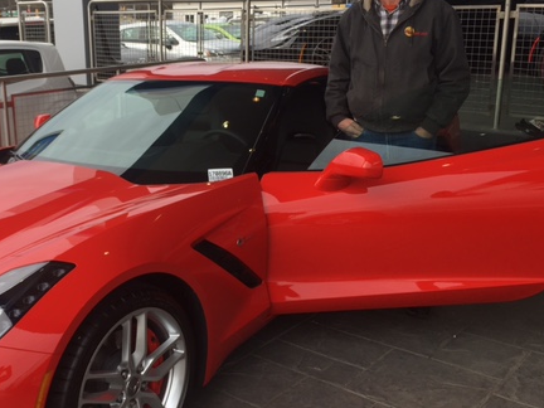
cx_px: 170
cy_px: 189
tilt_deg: -14.2
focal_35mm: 43
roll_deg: +2.1
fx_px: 676
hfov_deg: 43.1
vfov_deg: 33.6
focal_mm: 4.15
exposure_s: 1/455
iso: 25
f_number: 2.2
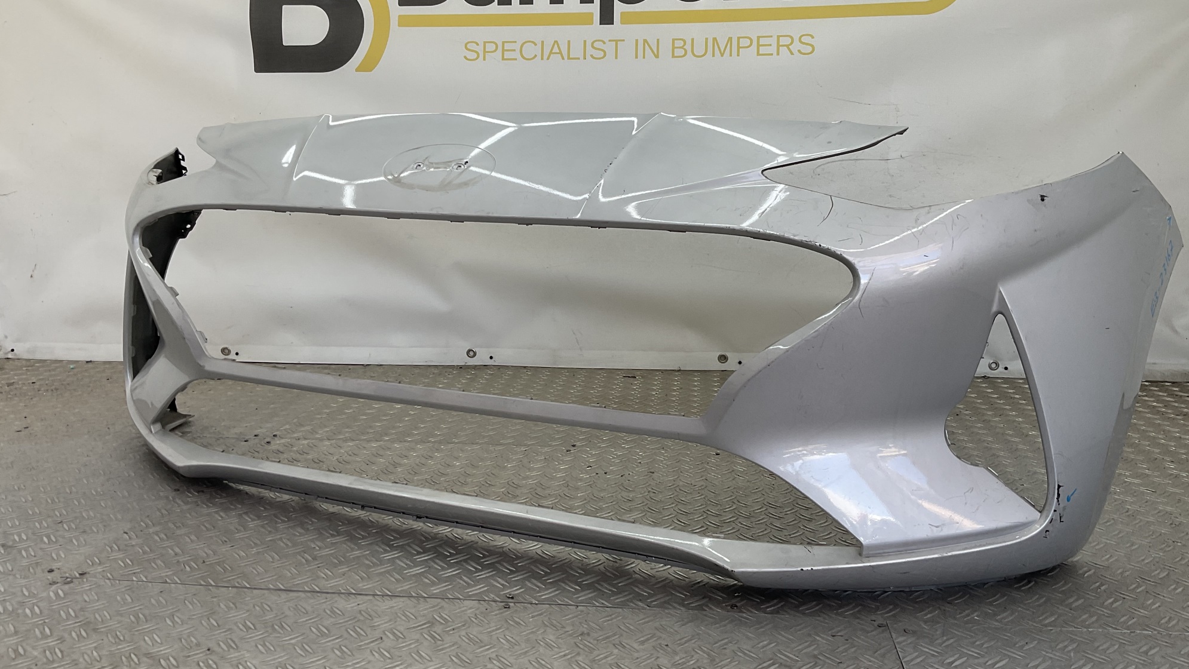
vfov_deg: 36.6
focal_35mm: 32
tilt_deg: -8.0
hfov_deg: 61.0
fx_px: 1009
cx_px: 597
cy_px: 279
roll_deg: -2.0
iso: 16
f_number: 1.8
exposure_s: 1/174
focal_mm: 3
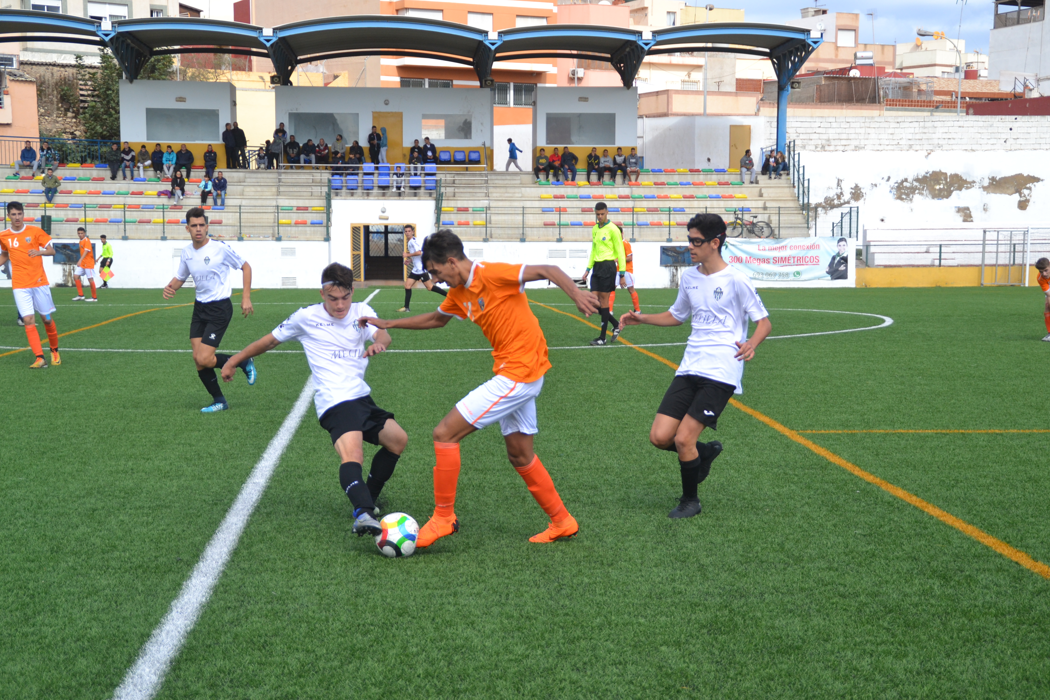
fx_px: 1837
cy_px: 350
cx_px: 525
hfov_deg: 31.9
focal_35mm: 63
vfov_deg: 21.6
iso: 400
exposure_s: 1/1600
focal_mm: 42
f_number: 6.3
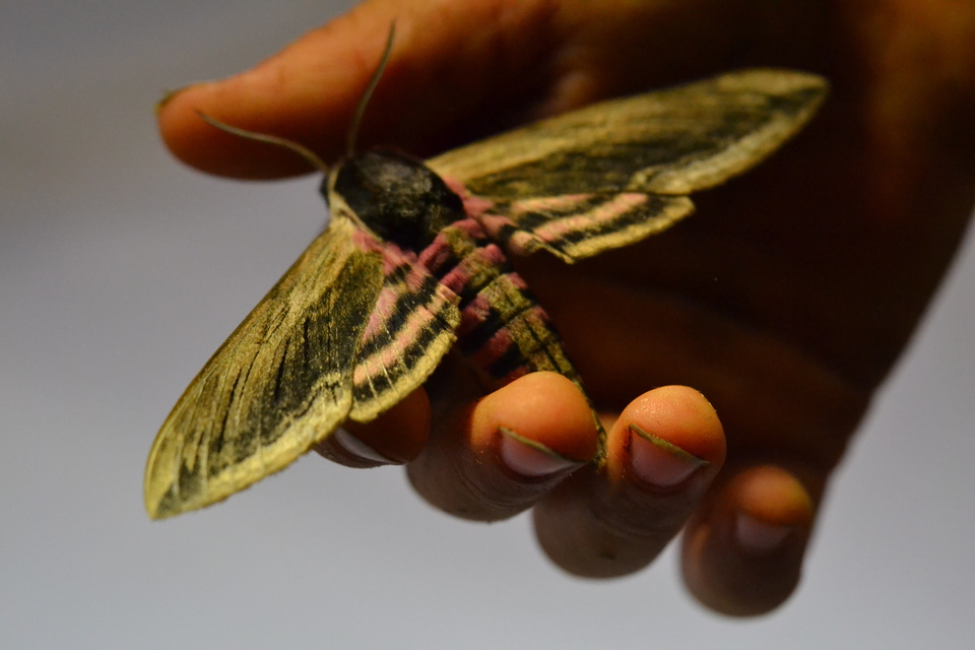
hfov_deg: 7.4
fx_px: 7515
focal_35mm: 278
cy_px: 325
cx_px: 488
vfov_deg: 5.0
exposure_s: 1/250
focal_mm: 185
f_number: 3.5
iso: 3200
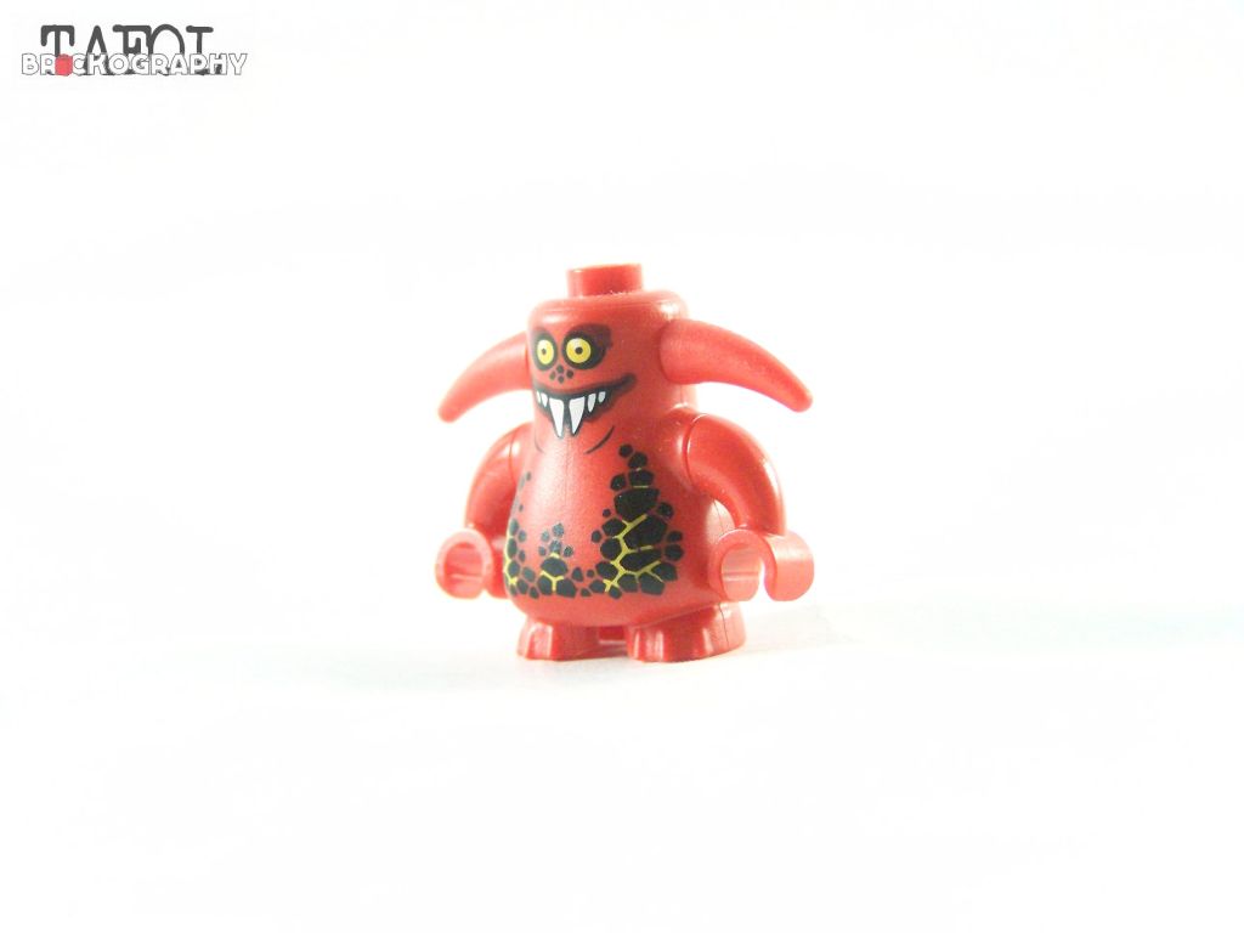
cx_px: 622
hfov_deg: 20.9
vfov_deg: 15.7
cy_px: 466
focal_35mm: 94
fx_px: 3378
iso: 400
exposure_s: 1/60
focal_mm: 15.6
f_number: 3.2
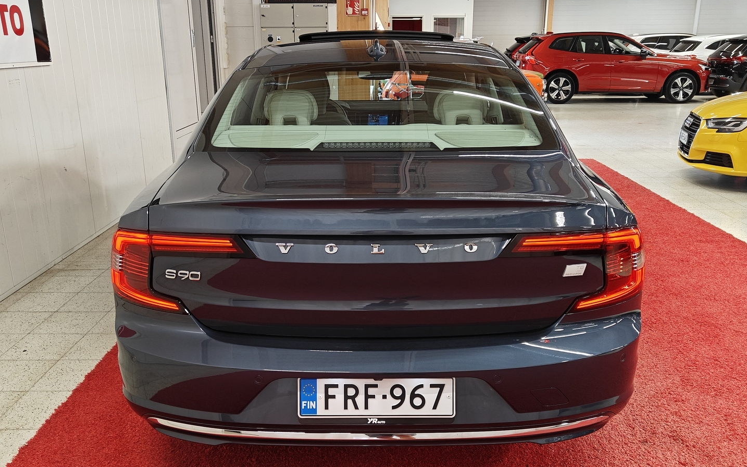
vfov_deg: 38.2
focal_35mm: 33
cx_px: 375
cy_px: 266
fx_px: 672
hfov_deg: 58.1
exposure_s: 1/63
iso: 80
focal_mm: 5.59
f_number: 1.8
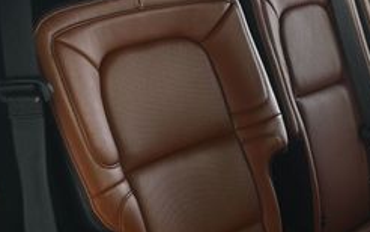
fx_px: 908
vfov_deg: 14.5
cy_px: 146
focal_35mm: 90
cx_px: 319
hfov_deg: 22.6
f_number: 5
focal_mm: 23
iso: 100
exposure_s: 1/160
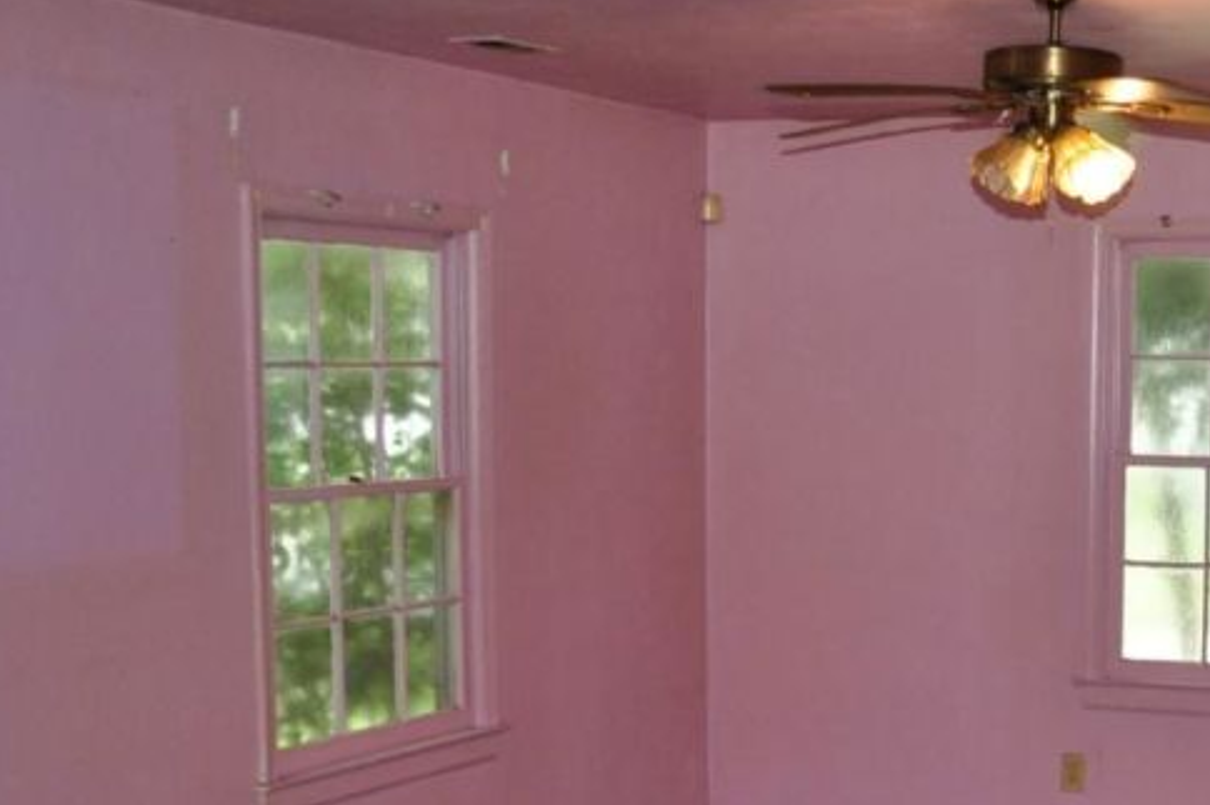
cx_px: 1070
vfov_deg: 19.7
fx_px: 2250
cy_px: 790
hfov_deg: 29.0
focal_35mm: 67
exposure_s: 1/60
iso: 800
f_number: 3.5
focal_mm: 18
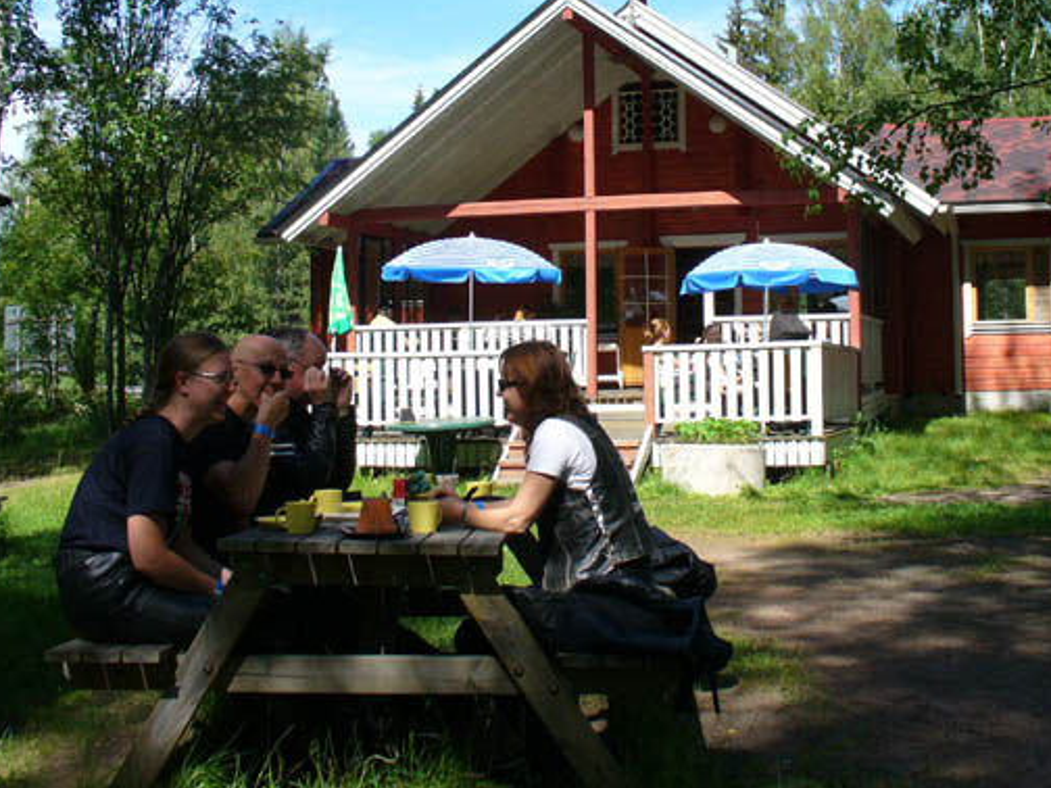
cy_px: 304
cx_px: 609
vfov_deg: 30.8
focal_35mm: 47
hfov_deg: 40.3
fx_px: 1427
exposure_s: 1/200
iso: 80
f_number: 5.6
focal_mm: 6.1
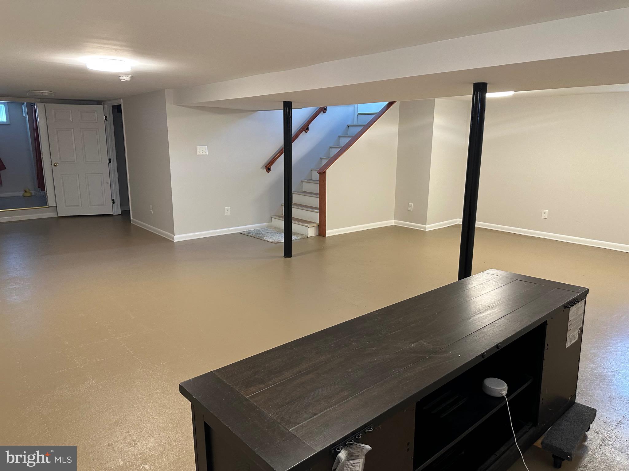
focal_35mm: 24
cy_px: 236
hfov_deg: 71.6
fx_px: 436
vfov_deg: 56.8
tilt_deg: -12.4
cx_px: 314
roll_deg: -0.9
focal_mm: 6.86
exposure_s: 1/60
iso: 200
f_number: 1.78
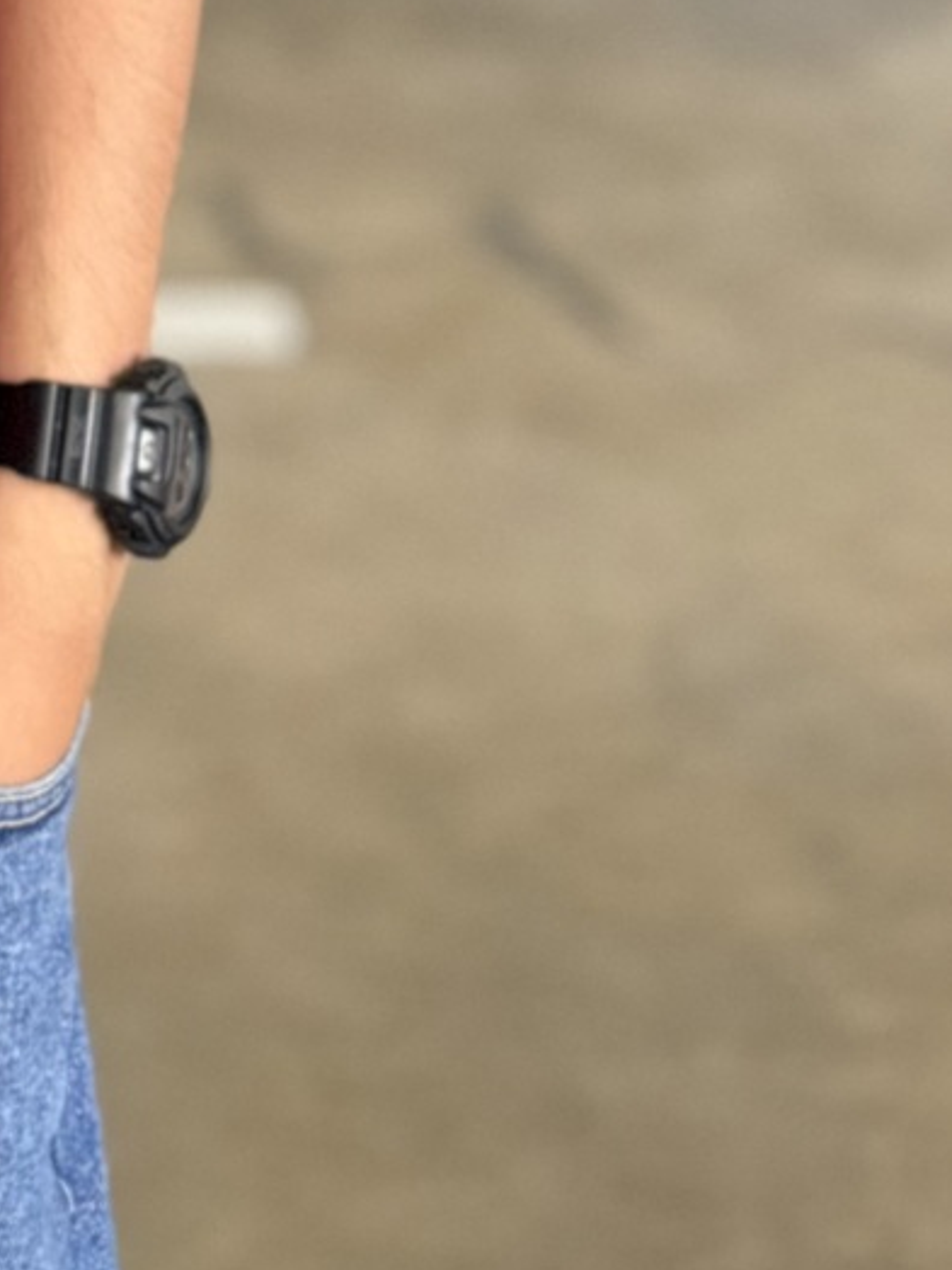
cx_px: -593
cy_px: -1280
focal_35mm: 110
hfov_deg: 12.6
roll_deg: -0.4
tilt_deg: +0.8
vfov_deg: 14.7
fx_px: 4034
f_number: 1.78
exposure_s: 1/50
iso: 400
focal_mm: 6.76
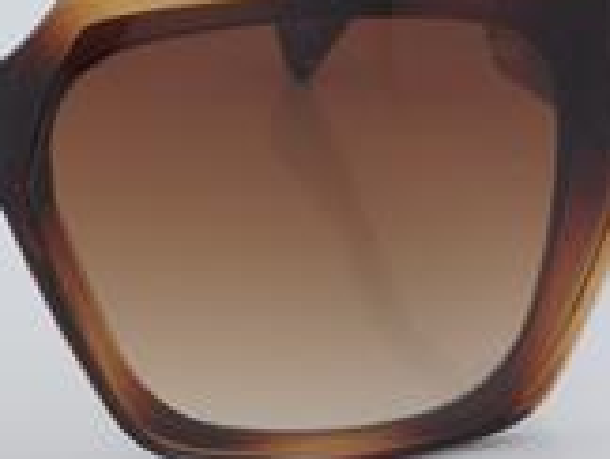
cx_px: -60
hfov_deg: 10.0
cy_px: 169
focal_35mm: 195
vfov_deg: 7.6
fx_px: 3445
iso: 100
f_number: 32
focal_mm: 55
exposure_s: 1/4
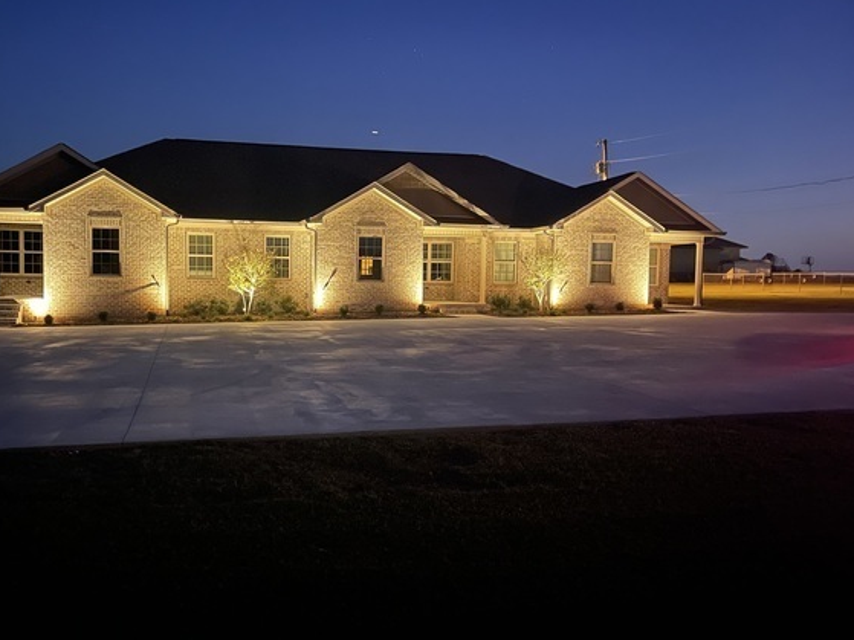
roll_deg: -1.2
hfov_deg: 58.0
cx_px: 348
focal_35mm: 31
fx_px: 765
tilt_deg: -4.9
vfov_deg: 45.4
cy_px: 338
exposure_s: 1/5
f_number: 1.6
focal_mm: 5.1
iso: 1600
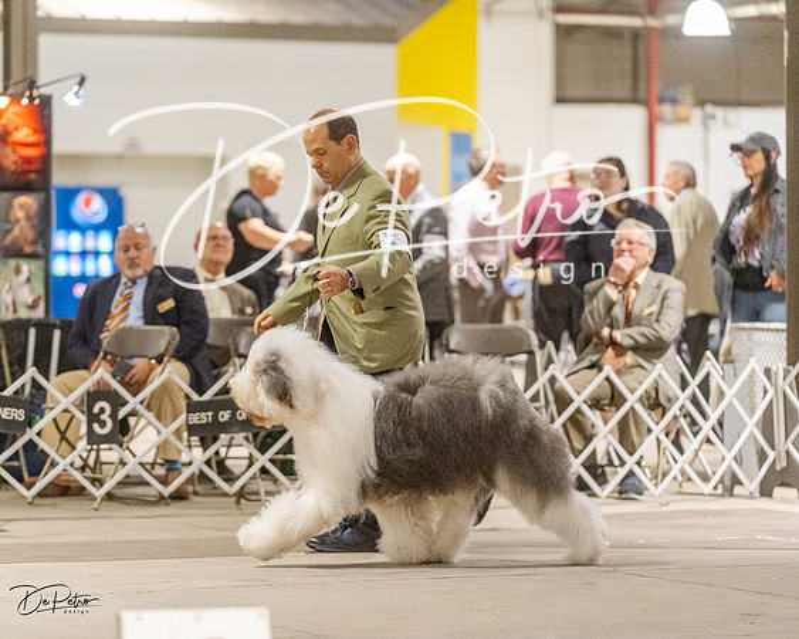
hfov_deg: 12.6
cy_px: 320
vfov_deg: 10.1
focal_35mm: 153
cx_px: 346
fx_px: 3621
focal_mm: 136
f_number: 3.2
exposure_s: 1/400
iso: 6400
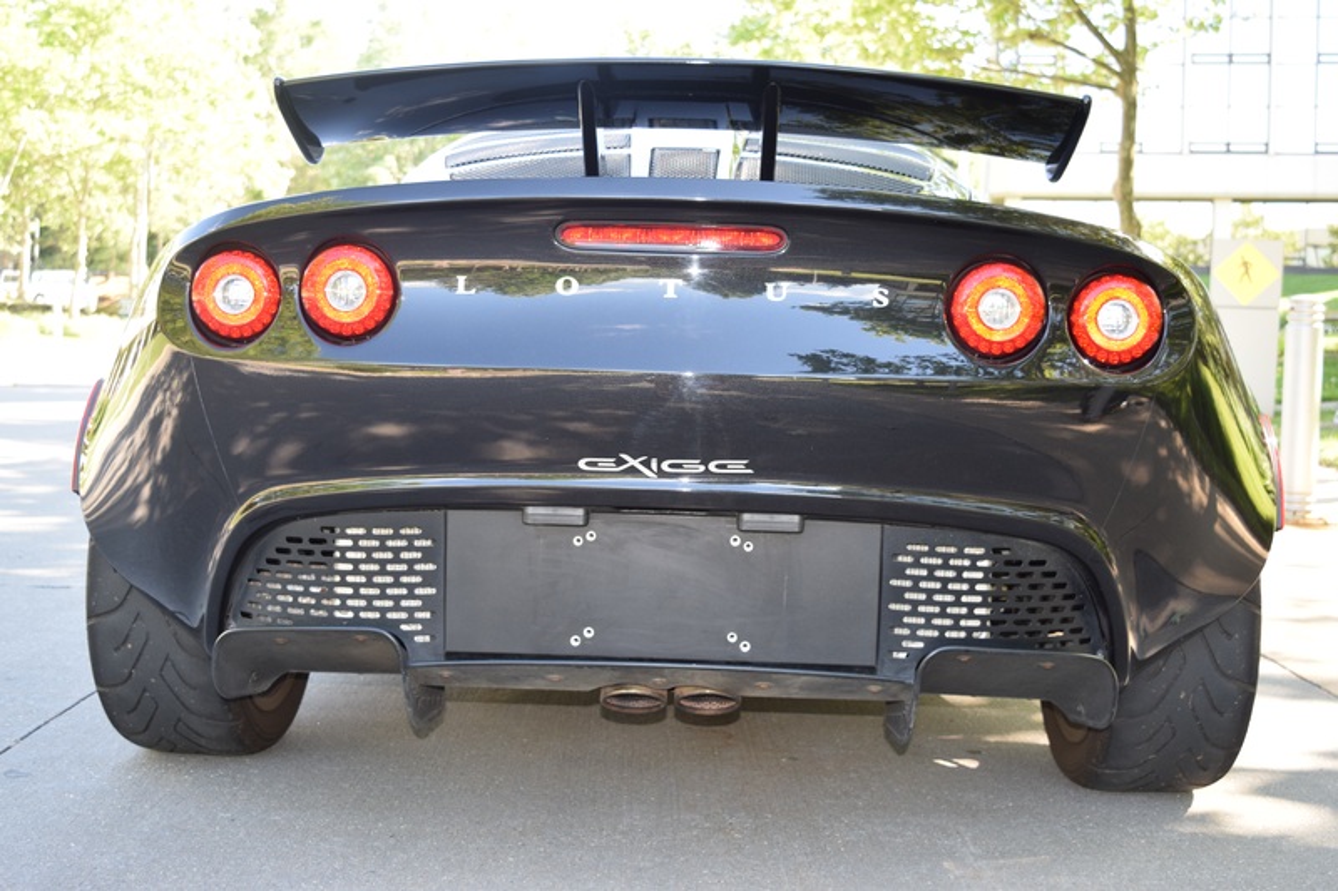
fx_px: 1672
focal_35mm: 45
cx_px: 669
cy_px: 446
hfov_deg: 43.6
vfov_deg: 29.9
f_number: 5.6
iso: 500
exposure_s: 1/125
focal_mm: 30
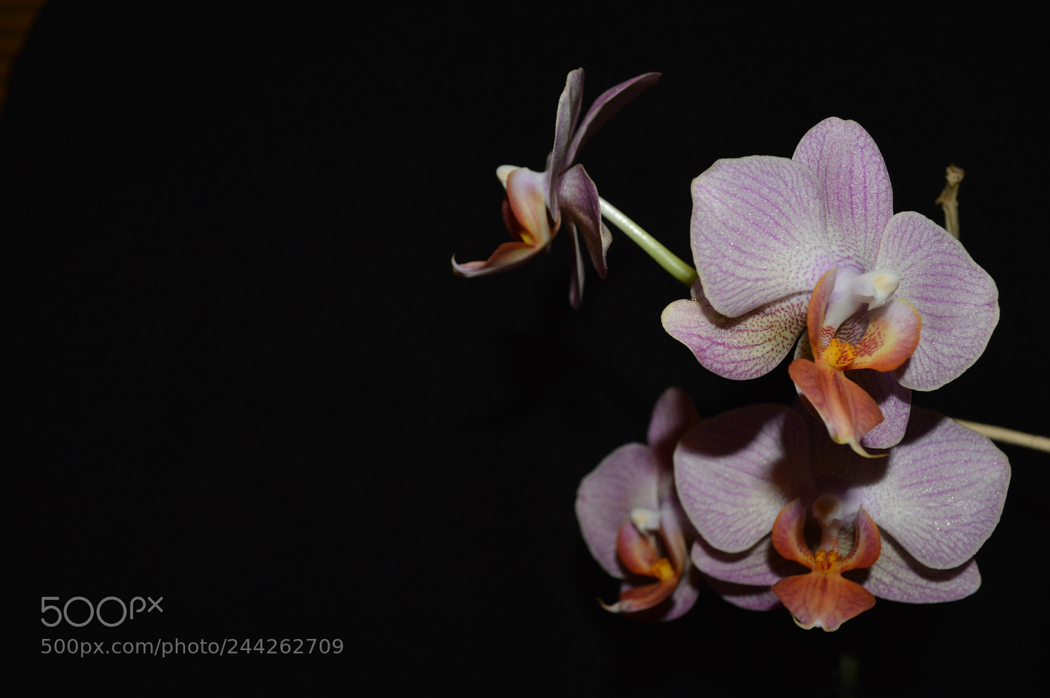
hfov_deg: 53.2
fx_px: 1049
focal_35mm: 36
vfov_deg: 36.8
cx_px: 525
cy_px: 349
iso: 400
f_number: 8
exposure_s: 1/60
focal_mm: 24
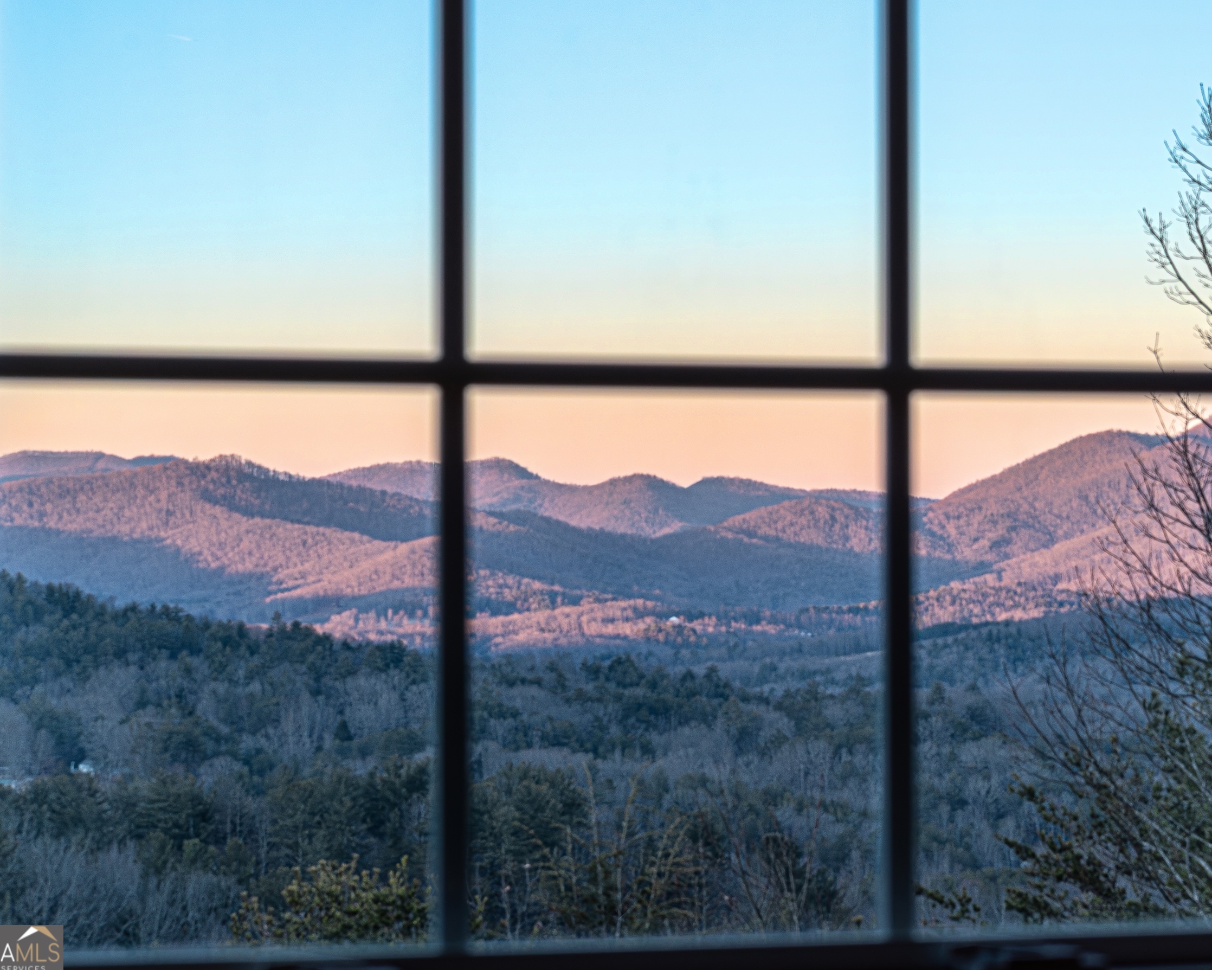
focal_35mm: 119
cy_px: 486
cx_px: 649
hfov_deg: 16.2
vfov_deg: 13.0
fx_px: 4269
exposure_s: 1/25
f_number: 10
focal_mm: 70
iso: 100
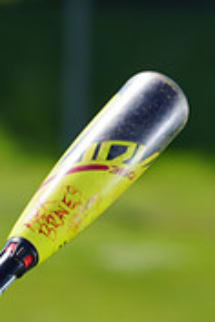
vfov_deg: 2.9
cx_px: -128
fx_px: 6387
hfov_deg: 1.9
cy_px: 369
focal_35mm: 713
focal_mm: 218
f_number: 8
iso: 100
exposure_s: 1/250
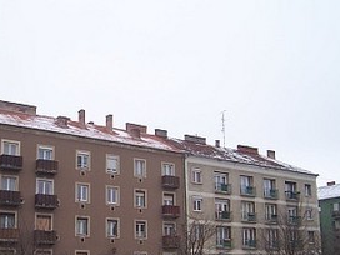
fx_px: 491
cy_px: 168
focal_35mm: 50
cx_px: 125
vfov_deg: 28.9
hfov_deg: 37.9
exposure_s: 1/125
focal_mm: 5.6
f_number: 2.7
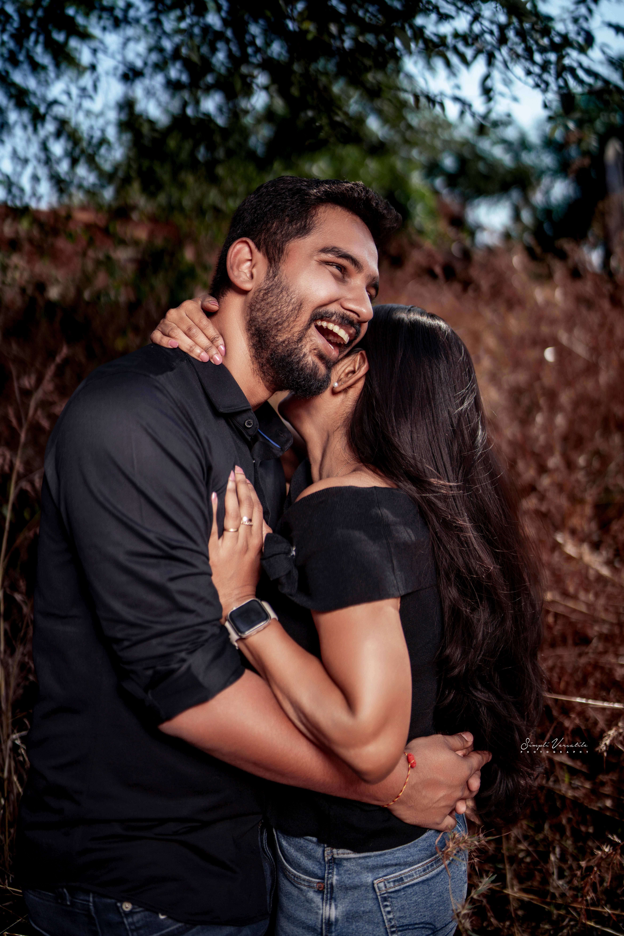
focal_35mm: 35
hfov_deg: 37.9
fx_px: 910
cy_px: 468
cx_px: 312
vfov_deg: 54.4
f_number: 1.4
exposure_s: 1/6400
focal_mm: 35
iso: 50
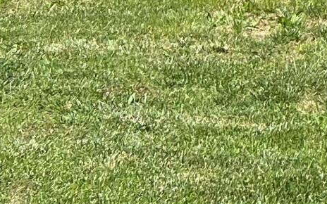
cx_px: 827
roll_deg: -0.7
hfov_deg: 10.0
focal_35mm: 178
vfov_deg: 6.6
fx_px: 1586
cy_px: -425
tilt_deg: +0.7
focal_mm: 5.7
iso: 50
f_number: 1.5
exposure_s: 1/2299
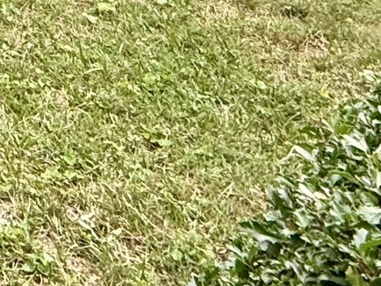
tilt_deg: -2.0
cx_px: -512
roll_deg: -0.5
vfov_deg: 11.6
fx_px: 1090
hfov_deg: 14.2
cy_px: -454
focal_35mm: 99
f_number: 2.2
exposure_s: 1/184
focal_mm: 2.22
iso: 50
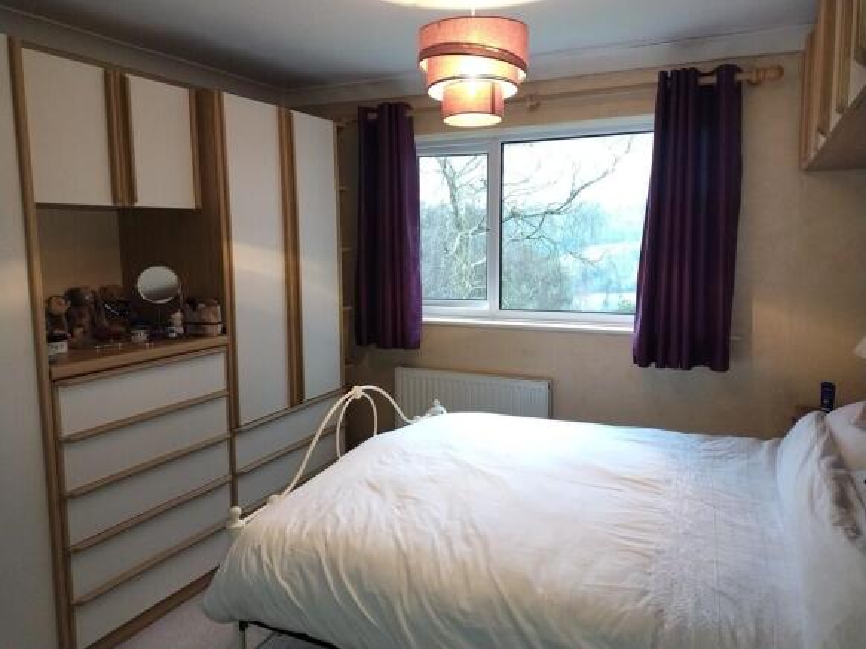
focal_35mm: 25
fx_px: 625
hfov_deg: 69.4
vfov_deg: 54.9
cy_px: 324
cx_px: 433
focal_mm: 4.71
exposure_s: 1/50.1
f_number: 1.7
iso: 811
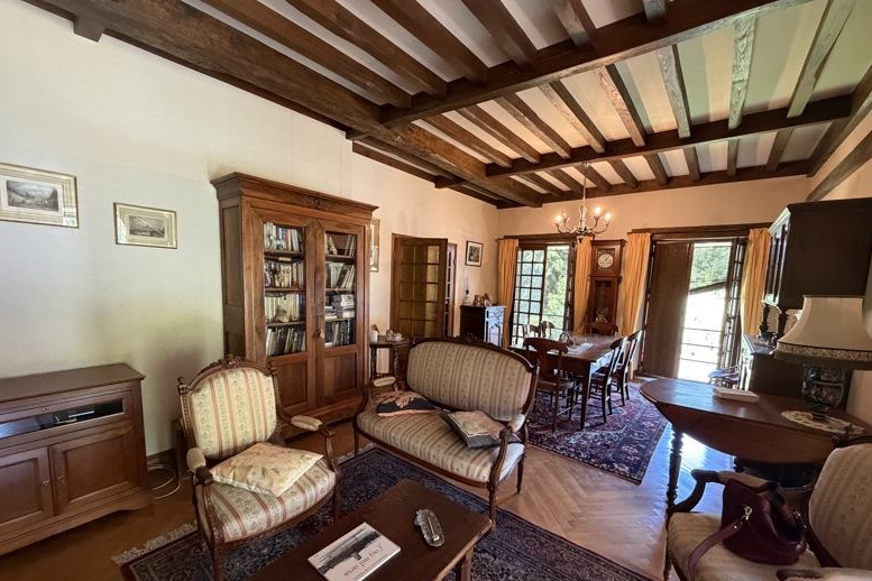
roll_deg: -0.2
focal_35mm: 15
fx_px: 363
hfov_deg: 100.4
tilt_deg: -6.3
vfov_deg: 77.1
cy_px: 320
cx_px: 435
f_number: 2.2
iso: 640
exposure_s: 1/50
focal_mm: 2.22
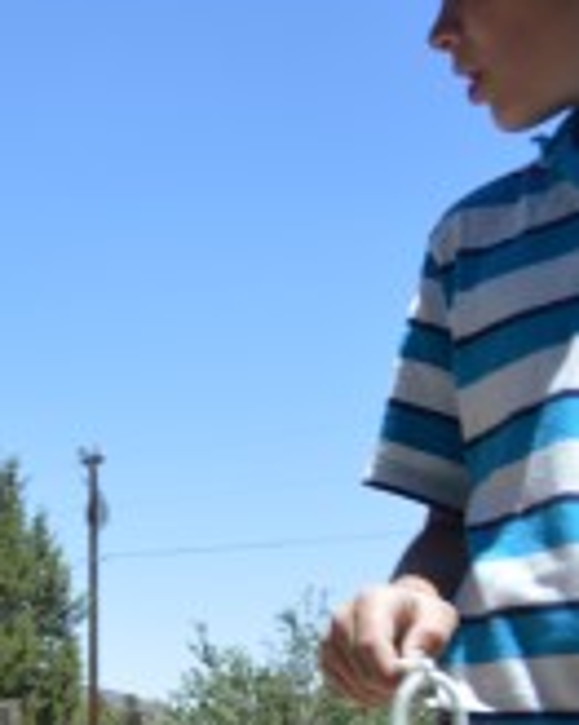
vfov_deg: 24.2
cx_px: -486
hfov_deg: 16.4
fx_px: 1651
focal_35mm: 77
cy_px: 628
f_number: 7.1
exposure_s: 1/200
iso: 100
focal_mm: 18
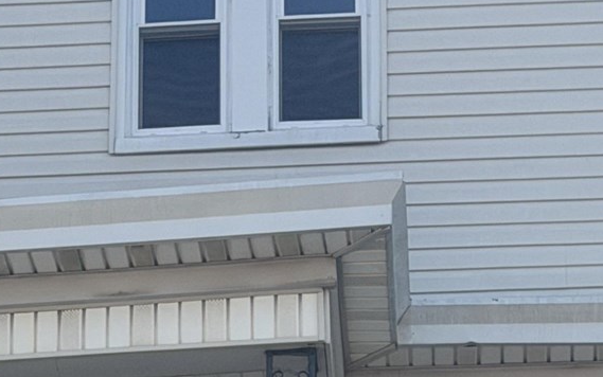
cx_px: 242
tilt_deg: +18.0
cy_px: 844
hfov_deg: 10.2
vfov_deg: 6.1
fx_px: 3386
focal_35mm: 206
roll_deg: -0.8
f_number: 1.78
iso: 64
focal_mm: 6.76
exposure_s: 1/2033
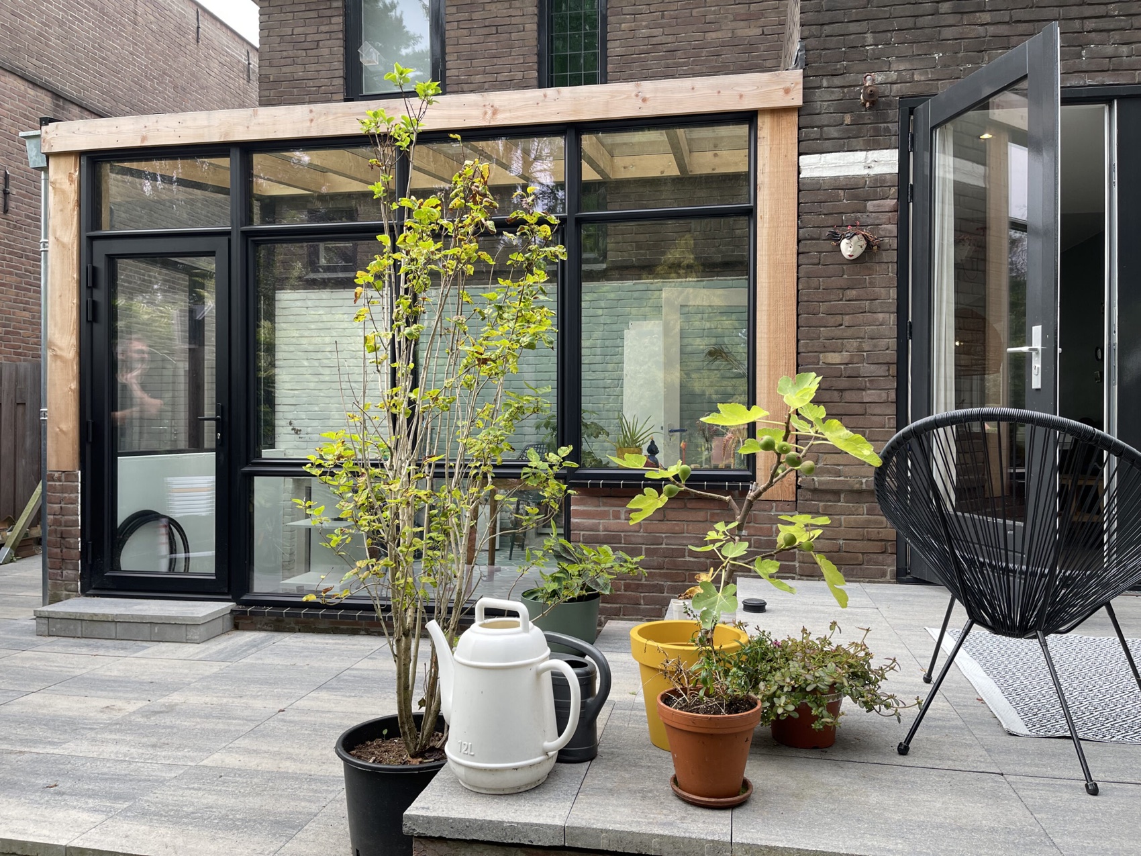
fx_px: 857
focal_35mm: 26
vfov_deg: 53.1
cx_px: 570
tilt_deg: -0.8
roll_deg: +0.0
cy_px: 428
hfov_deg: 67.3
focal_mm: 5.1
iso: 32
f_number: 1.6
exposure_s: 1/146
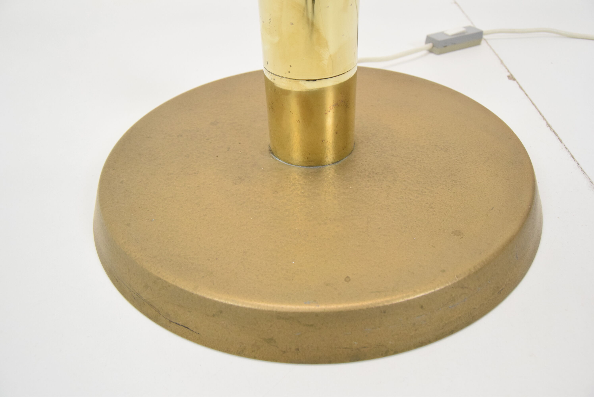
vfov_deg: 48.0
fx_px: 446
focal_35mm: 27
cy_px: 198
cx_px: 297
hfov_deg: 67.3
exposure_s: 1/160
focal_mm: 18
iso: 1600
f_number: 6.3
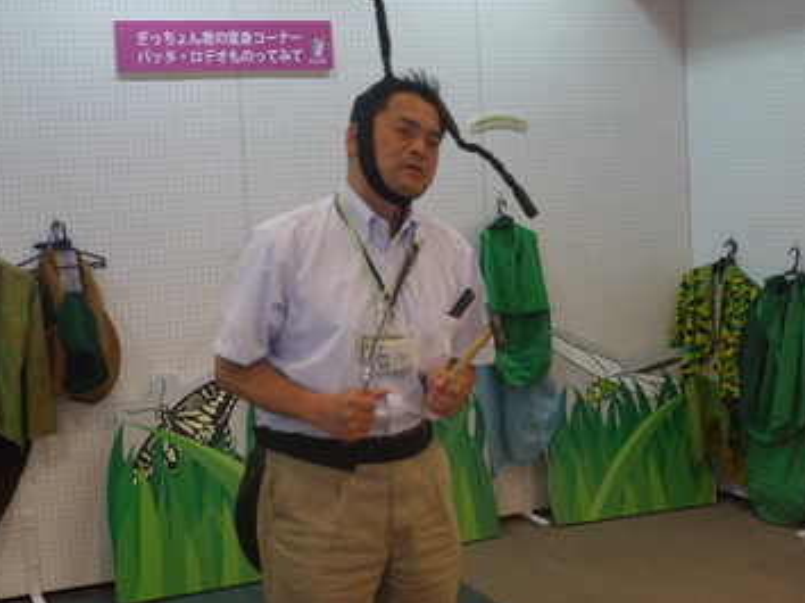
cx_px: 366
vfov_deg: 28.0
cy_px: 280
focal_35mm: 52
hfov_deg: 36.8
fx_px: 1208
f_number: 4.8
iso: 400
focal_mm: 23
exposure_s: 1/20
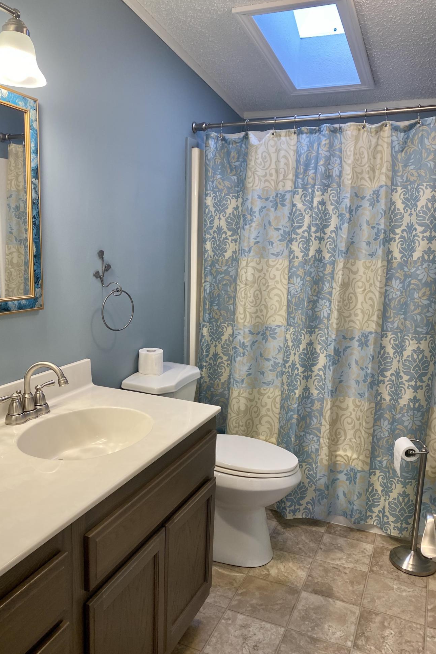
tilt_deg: -9.7
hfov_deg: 46.4
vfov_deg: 65.5
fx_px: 509
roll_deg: -1.3
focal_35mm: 28
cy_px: 336
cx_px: 204
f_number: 1.8
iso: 125
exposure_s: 1/120
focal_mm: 4.25
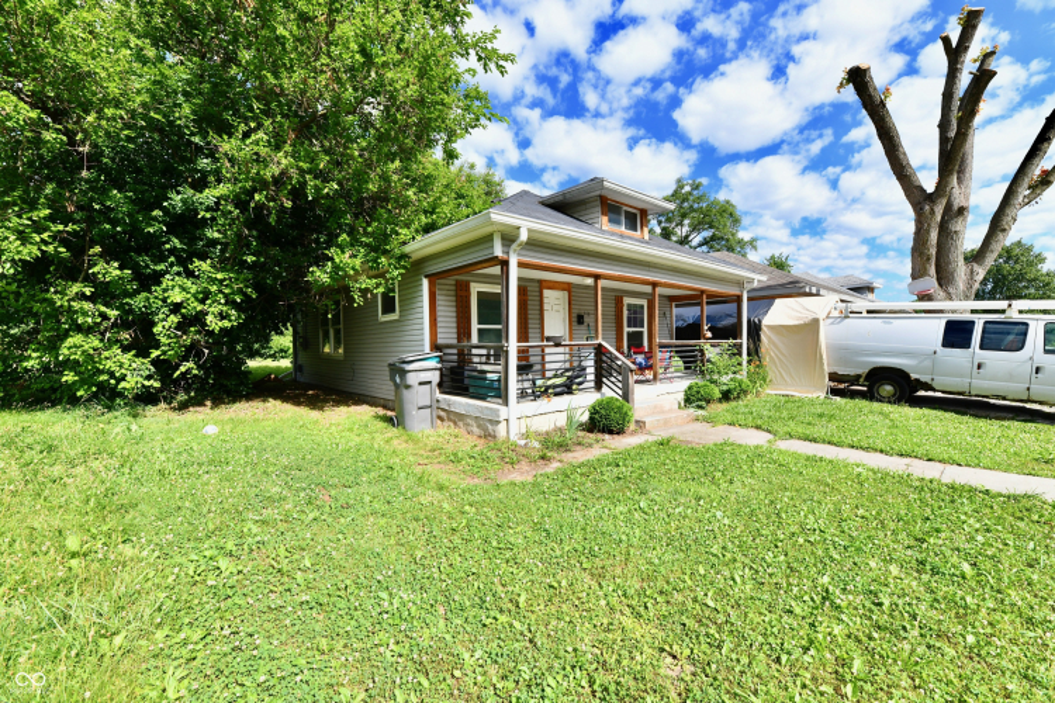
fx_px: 410
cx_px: 528
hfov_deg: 104.3
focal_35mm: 14
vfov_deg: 81.2
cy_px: 352
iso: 640
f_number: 11
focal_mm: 14
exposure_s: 1/500
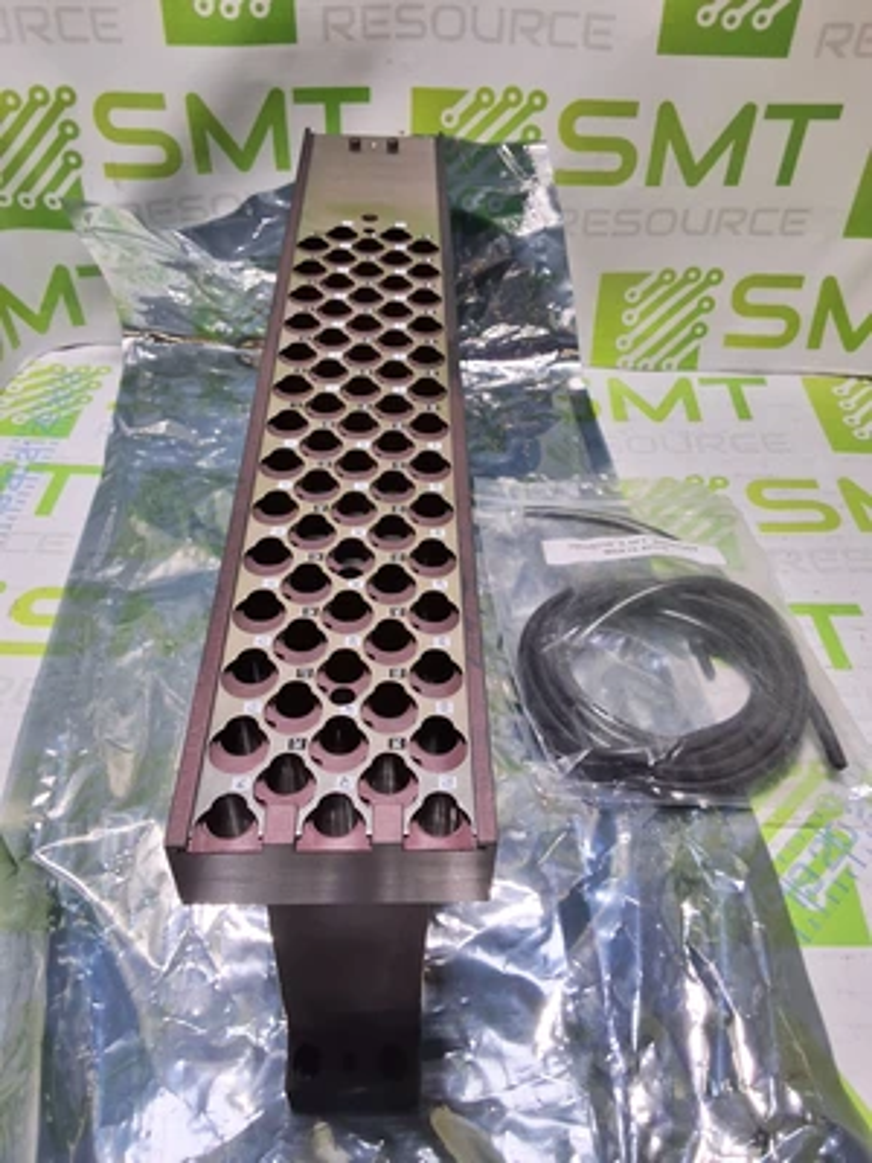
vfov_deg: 63.4
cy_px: 582
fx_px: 940
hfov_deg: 49.7
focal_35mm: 28
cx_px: 436
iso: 40
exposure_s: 1/120
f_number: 1.9
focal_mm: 2.91
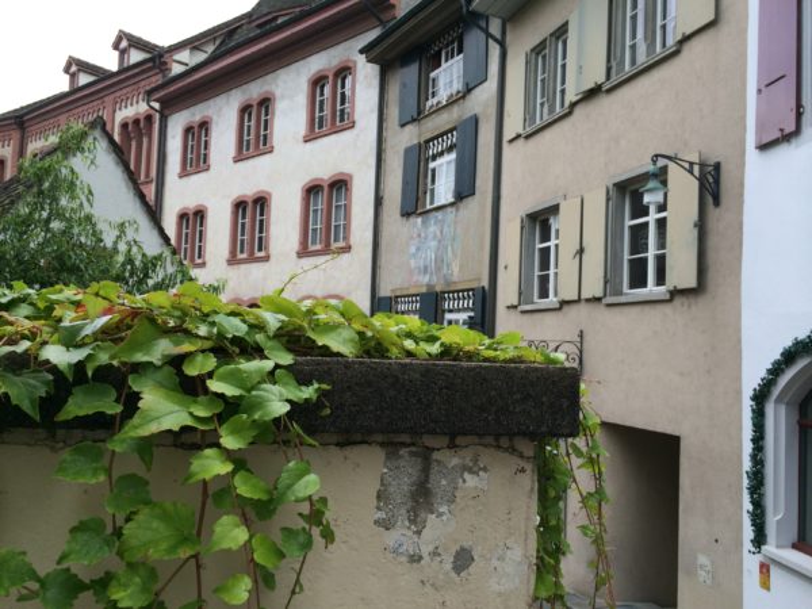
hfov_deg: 60.0
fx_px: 704
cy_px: 304
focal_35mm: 30
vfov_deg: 46.8
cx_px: 406
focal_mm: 4.12
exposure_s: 1/471
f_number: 2.2
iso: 32
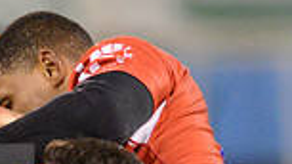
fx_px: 9197
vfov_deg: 1.0
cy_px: 201
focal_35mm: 1188
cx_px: -124
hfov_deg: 1.8
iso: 4500
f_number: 2.8
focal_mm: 300
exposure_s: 1/1000
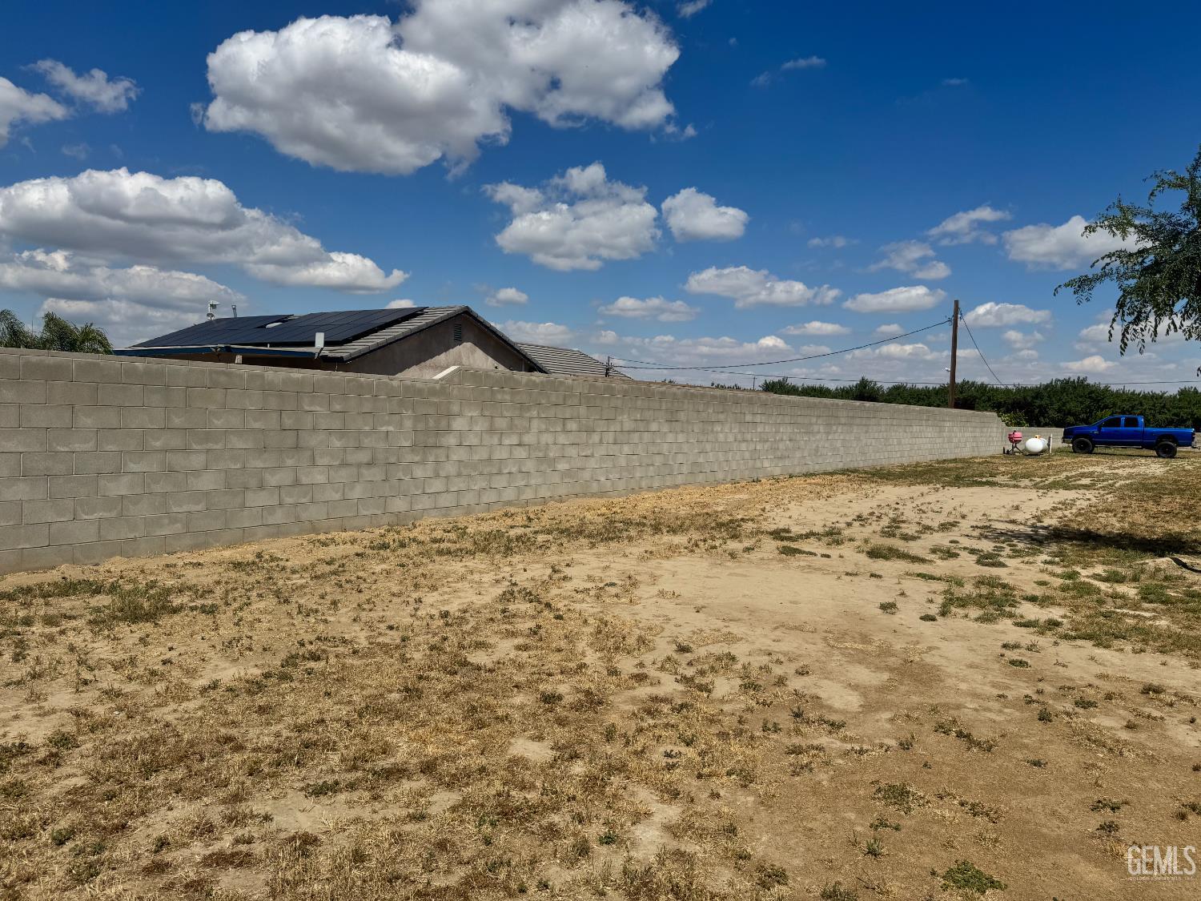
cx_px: 600
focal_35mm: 24
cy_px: 450
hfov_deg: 71.6
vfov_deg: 56.8
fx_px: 833
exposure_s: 1/10417
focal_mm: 6.76
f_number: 1.78
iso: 80
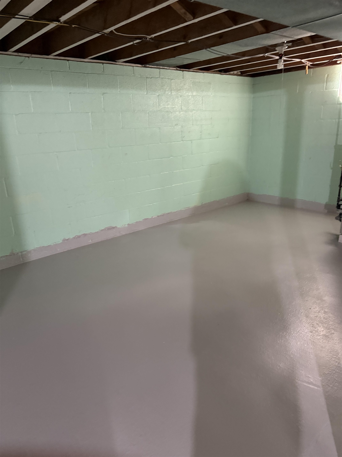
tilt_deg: -18.3
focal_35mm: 24
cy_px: 228
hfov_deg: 56.8
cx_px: 171
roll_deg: +0.7
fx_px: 316
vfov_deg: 71.6
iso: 800
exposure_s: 1/30
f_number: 1.78
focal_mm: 6.76
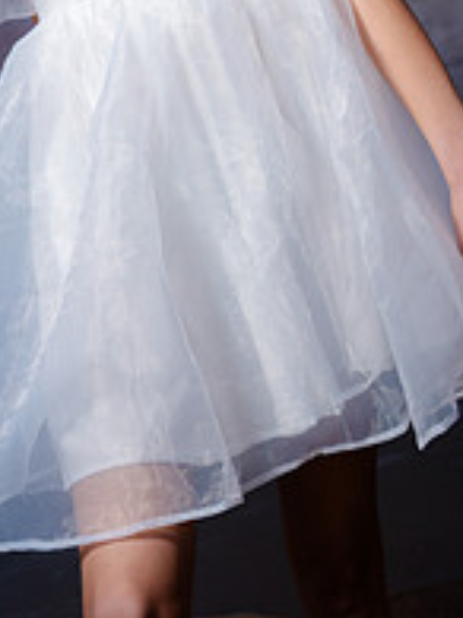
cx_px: 244
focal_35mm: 91
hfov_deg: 16.2
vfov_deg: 20.7
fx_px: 1625
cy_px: -35
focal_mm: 41
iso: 250
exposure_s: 1/100
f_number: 4
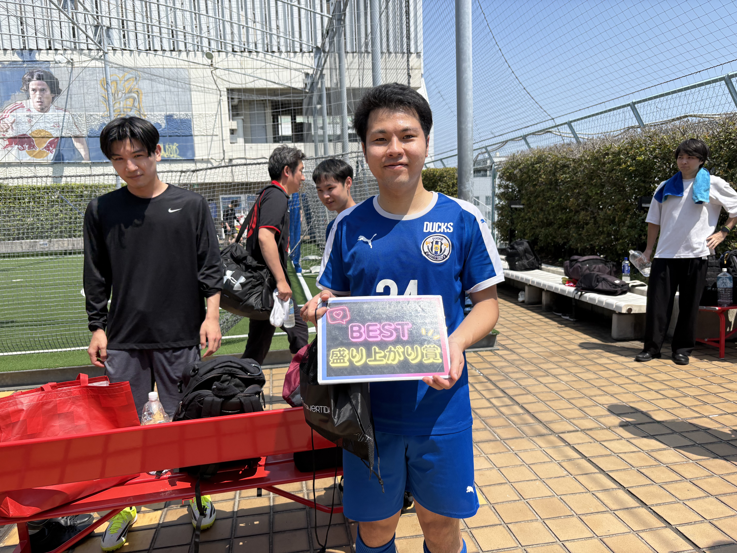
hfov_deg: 67.3
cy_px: 276
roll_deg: +2.2
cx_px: 368
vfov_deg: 53.1
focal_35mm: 26
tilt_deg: -6.9
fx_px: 554
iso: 50
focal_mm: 5.96
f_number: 1.6
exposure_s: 1/2865
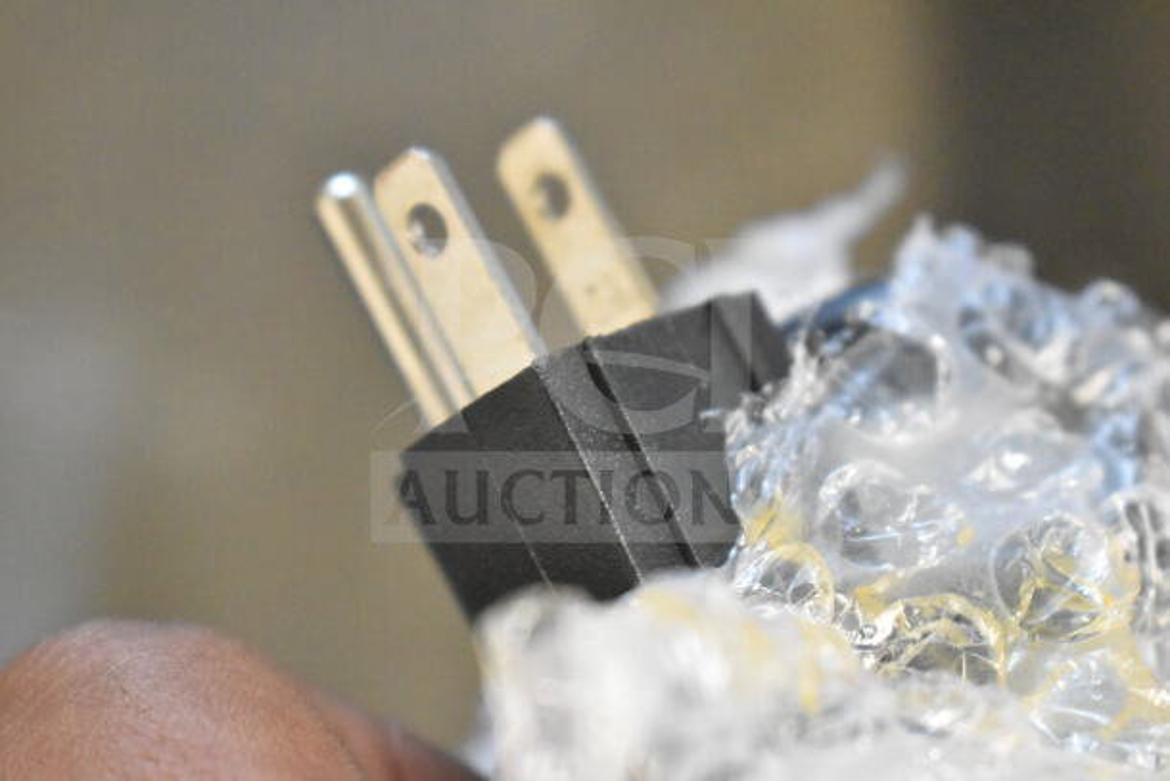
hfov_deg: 24.6
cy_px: 390
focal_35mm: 82
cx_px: 585
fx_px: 2682
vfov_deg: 16.6
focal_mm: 55
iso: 12800
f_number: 5.6
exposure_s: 1/100
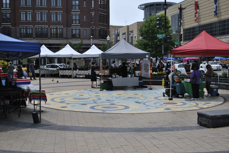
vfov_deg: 30.9
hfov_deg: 44.9
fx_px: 277
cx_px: 114
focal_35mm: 44
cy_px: 76
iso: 100
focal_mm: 29
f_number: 5
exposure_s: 1/800
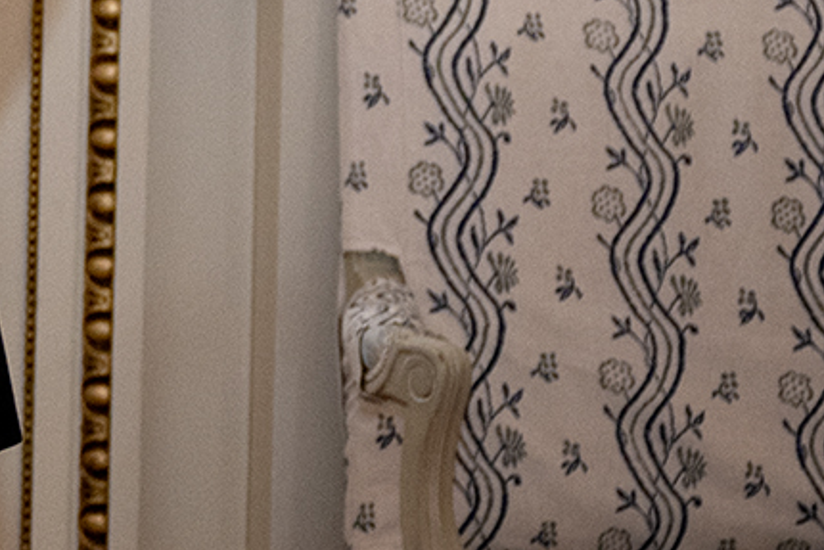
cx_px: -1134
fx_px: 5724
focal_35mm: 250
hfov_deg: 7.7
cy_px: -162
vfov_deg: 5.5
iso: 1250
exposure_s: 1/80
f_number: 2.8
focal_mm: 43
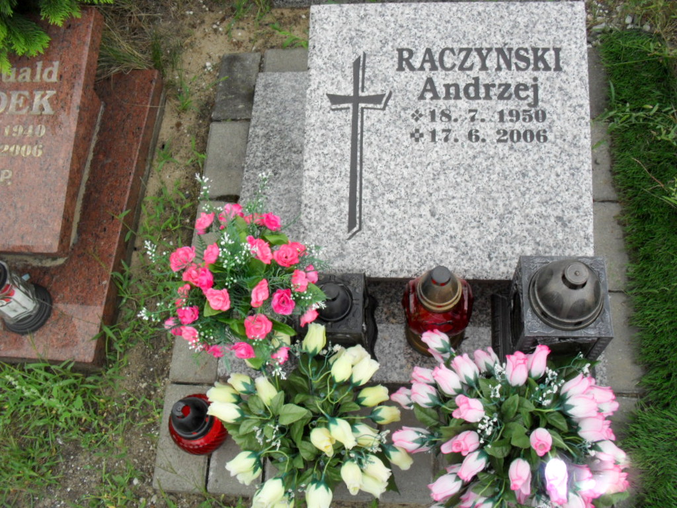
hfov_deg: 52.6
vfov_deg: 40.7
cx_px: 338
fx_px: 685
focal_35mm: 35
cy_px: 254
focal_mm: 6.3
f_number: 3.2
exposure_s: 1/350
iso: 100
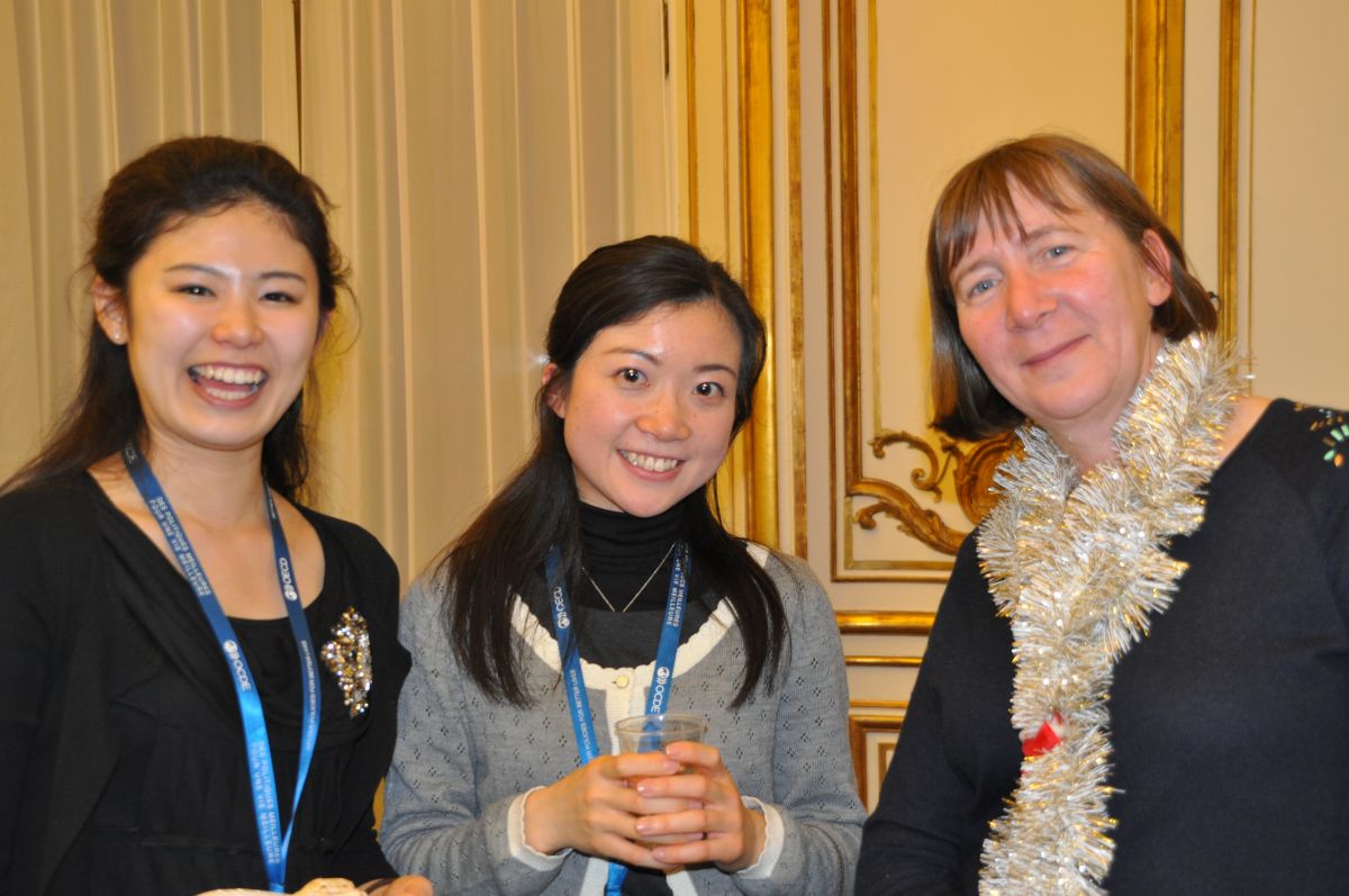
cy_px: 448
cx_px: 674
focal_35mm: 45
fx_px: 1684
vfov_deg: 29.8
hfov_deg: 43.7
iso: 800
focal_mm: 30
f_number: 4.2
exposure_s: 1/60
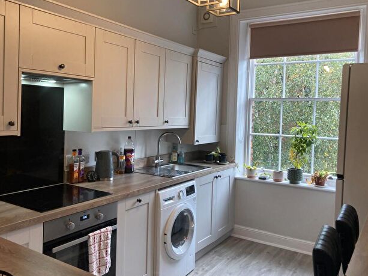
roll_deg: -1.8
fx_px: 340
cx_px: 167
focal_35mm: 32
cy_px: 125
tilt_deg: -1.2
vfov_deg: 44.1
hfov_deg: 56.8
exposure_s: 1/100
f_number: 1.8
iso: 64
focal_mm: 3.99
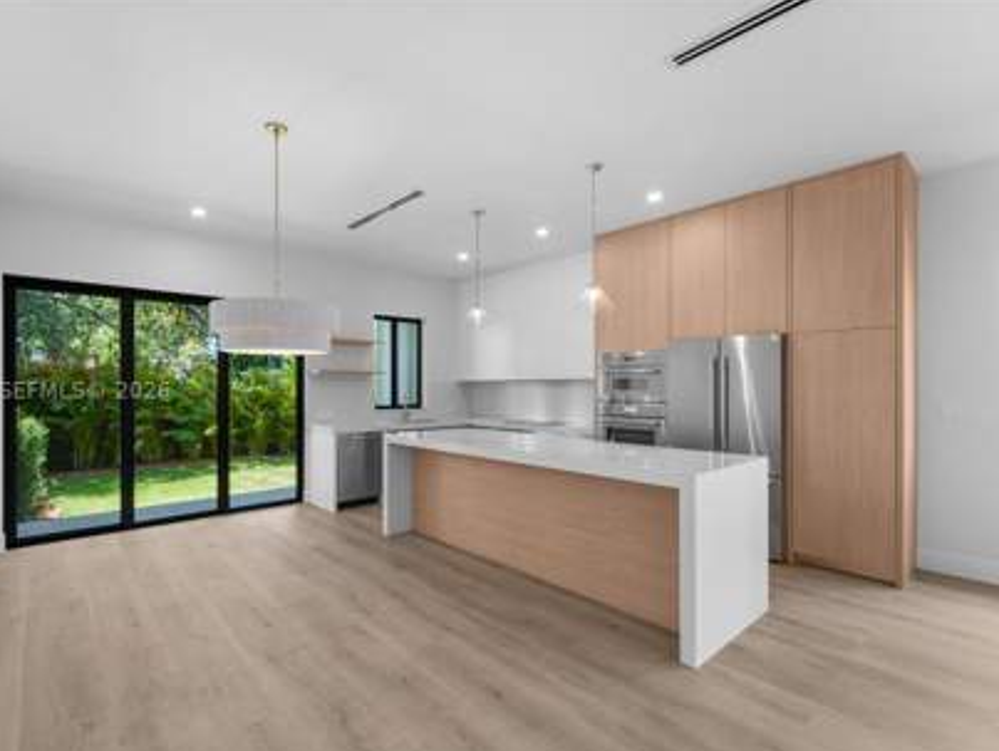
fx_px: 462
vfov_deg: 78.2
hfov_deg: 94.1
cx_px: 446
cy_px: 388
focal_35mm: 16
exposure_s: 1/15
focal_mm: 14
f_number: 11
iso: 250
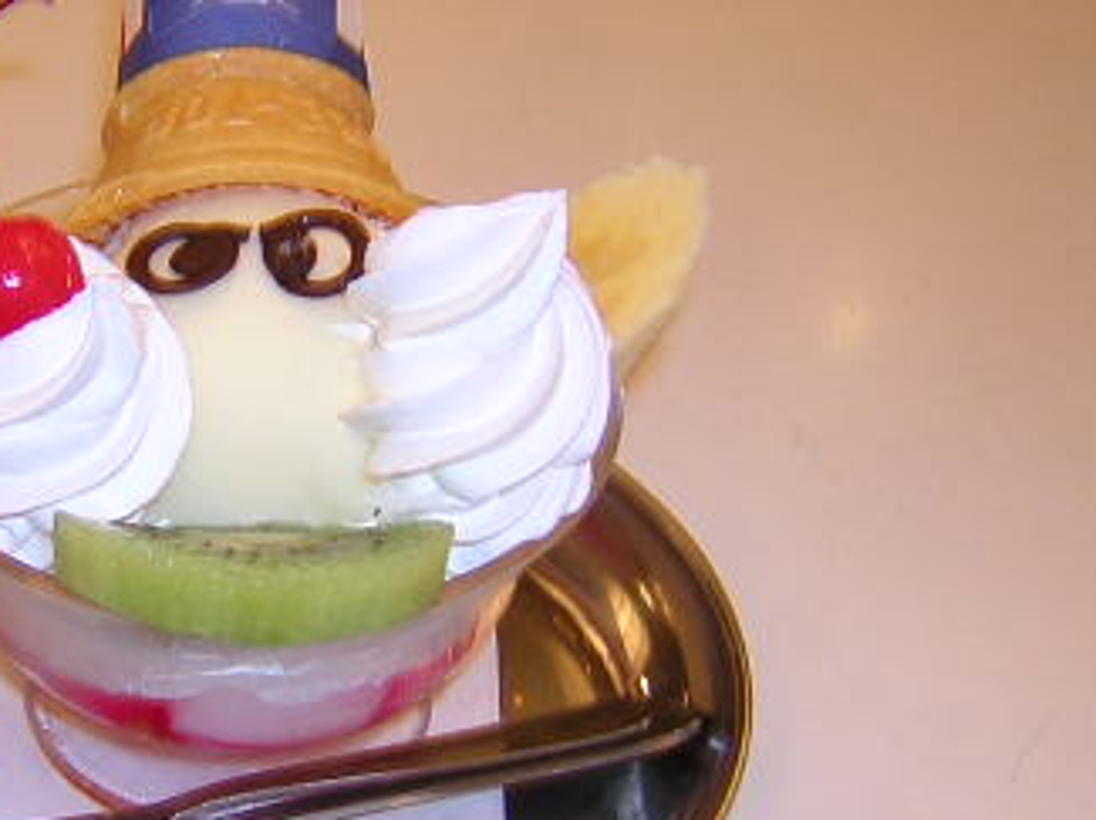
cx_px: 229
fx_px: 2245
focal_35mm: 71
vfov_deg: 20.6
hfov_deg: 26.9
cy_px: 297
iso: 100
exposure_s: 1/30
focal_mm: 4.7
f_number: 2.6
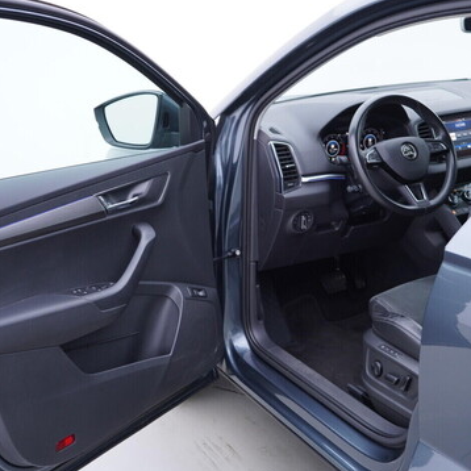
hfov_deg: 36.0
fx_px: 724
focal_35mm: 47
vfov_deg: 36.1
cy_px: 235
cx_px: 249
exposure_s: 1/40
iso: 125
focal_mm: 24
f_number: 2.8
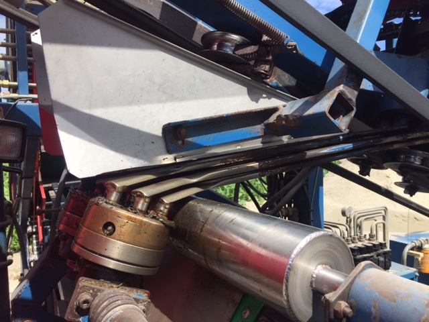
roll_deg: +0.8
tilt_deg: -2.2
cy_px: 161
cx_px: 214
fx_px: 359
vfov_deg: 48.2
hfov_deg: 61.7
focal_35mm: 29
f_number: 2.2
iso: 32
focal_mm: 4.15
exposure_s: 1/1883
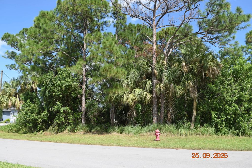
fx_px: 189
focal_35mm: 27
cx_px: 126
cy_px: 84
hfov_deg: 67.4
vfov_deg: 47.9
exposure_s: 1/320
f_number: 9
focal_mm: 18
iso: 200
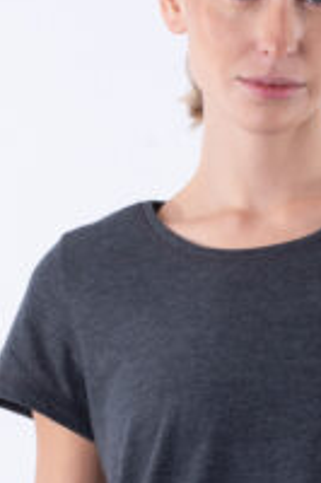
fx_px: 2787
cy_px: 489
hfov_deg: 6.6
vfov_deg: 9.8
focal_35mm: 208
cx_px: 270
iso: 160
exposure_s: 1/160
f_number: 13
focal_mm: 50
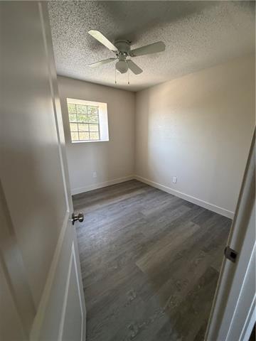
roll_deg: -2.2
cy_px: 170
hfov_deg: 85.7
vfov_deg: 102.1
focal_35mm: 14
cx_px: 128
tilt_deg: -18.4
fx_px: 138
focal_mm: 2.22
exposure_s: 1/85
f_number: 2.2
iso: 320
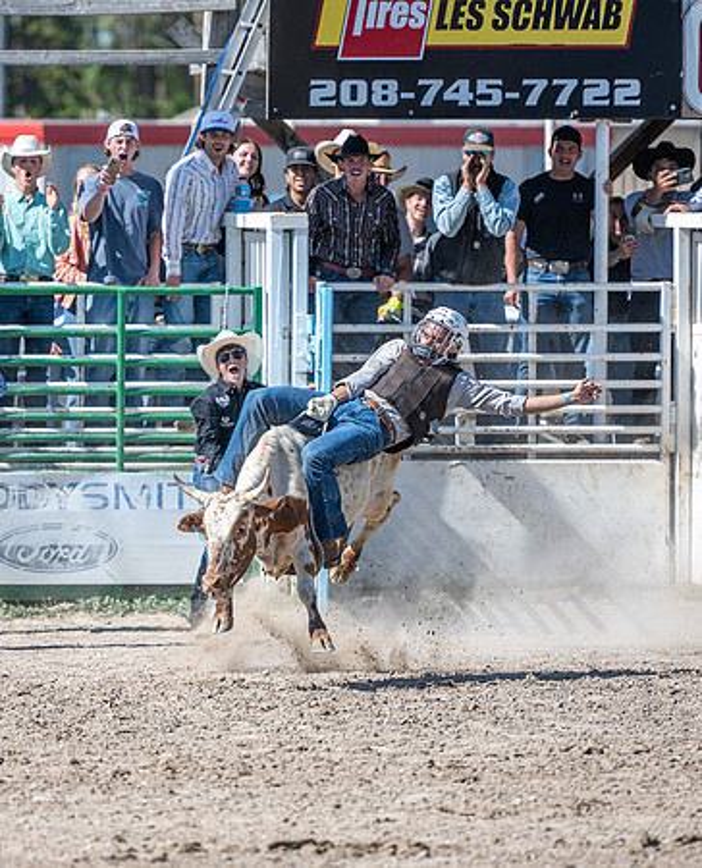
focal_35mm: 346
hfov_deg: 4.5
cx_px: 213
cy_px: 532
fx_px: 8917
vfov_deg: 5.6
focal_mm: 200
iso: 40
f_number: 2.8
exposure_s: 1/1250
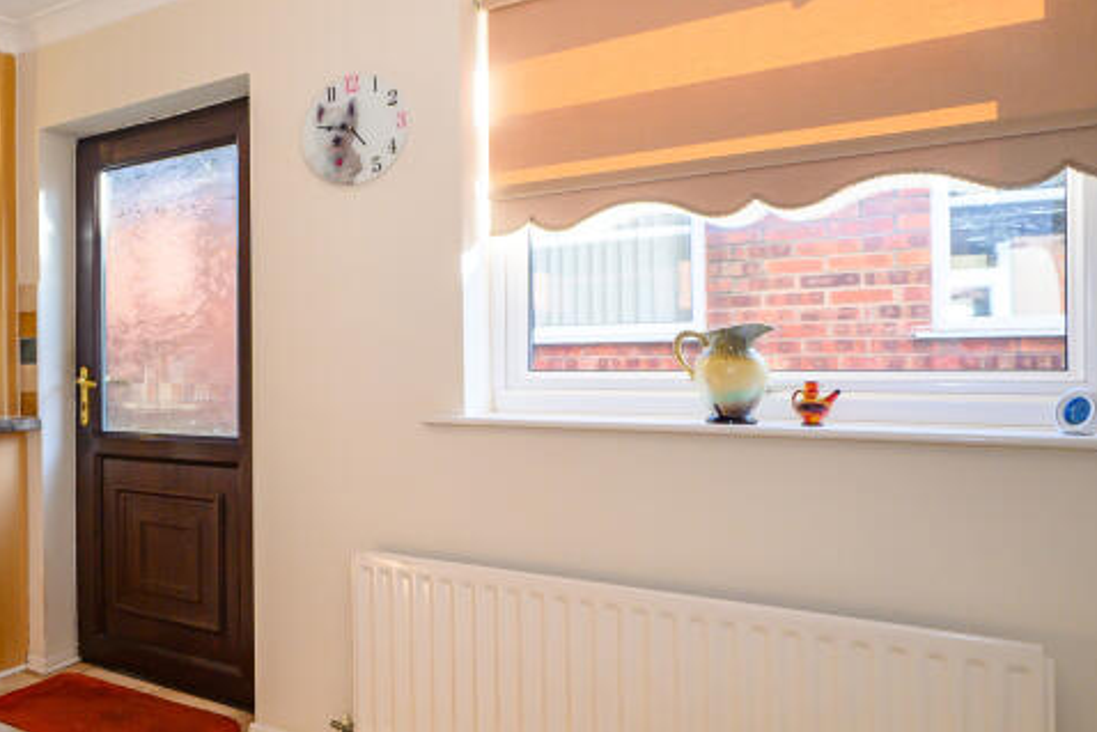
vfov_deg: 43.6
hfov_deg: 50.6
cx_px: 11
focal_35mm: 30
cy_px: 359
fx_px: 914
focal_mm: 14
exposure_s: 1/40
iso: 640
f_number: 8
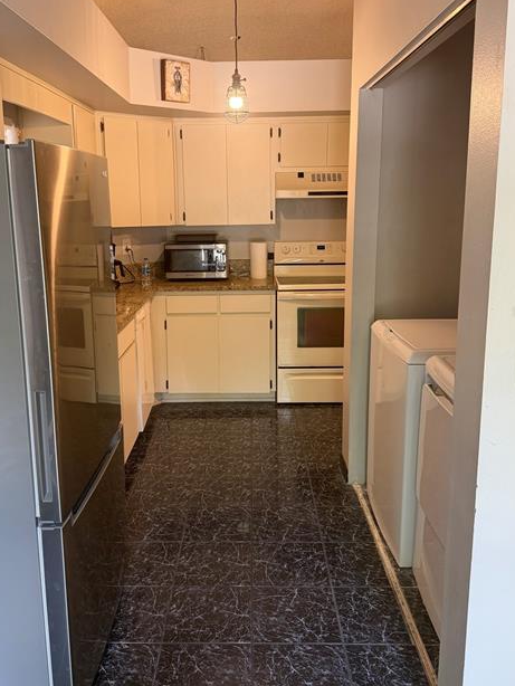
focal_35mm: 30
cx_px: 241
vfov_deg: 59.8
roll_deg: +0.8
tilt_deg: -10.5
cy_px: 312
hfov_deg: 46.8
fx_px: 595
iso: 200
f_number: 1.78
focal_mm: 6.76
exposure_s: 1/66
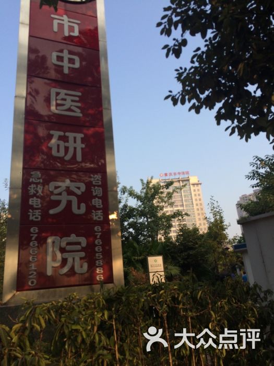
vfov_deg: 60.0
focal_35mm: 30
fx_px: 317
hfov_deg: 46.8
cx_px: 137
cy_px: 183
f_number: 2.2
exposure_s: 1/805
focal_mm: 4.12
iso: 32
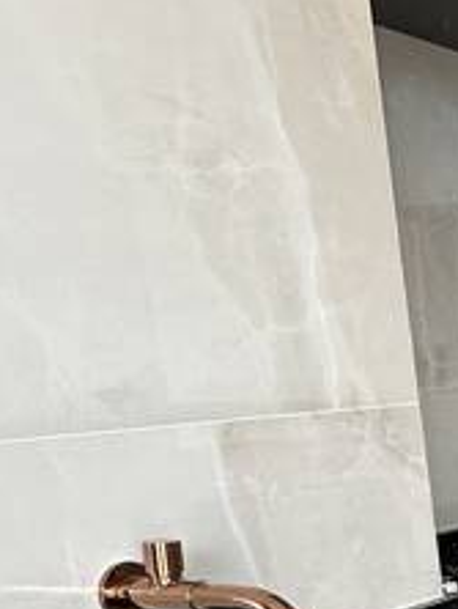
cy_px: 639
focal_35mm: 68
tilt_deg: -13.3
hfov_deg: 16.9
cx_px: 883
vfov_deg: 26.6
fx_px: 1197
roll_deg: +1.2
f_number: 2.2
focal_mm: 2.22
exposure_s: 1/99
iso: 100
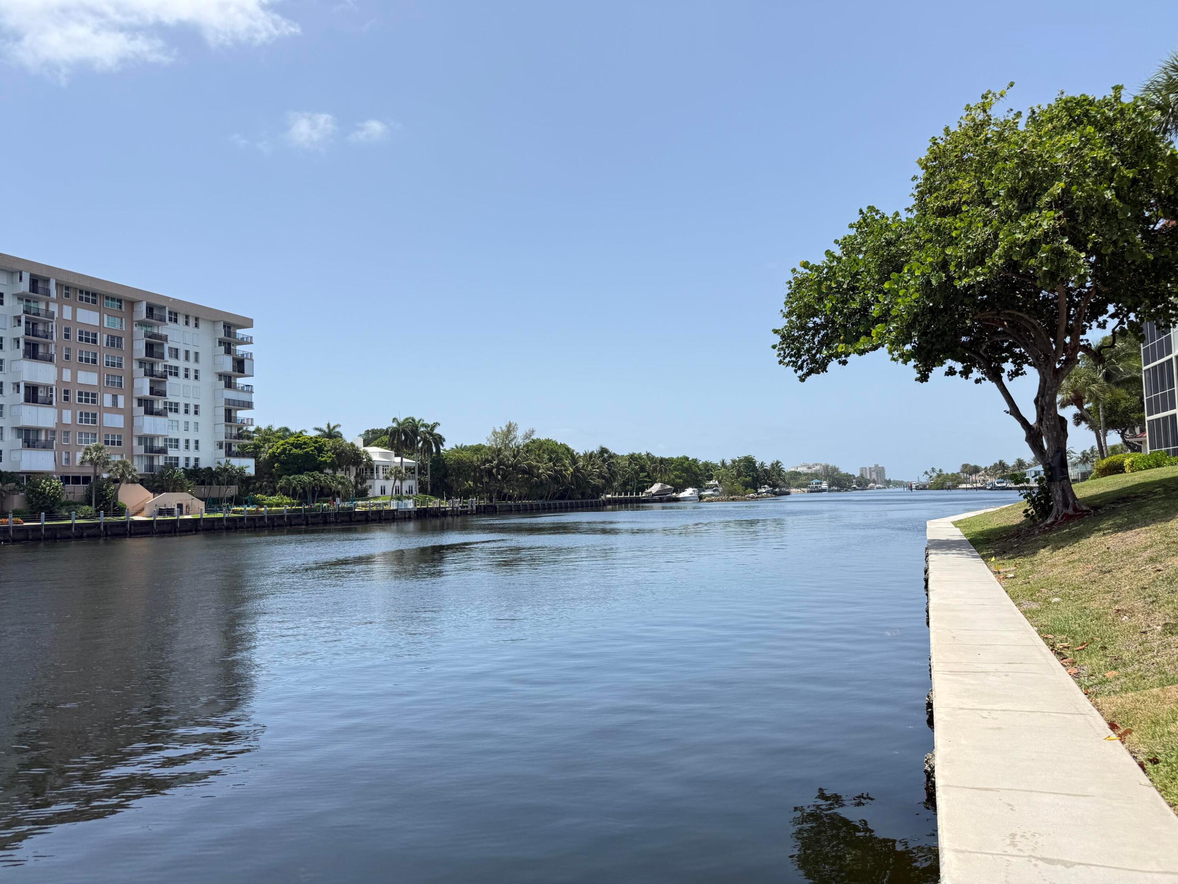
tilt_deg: +3.5
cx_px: 589
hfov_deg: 71.6
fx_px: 817
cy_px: 442
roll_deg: +2.2
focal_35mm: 24
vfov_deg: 56.8
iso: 80
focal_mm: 6.76
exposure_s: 1/4167
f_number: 1.78
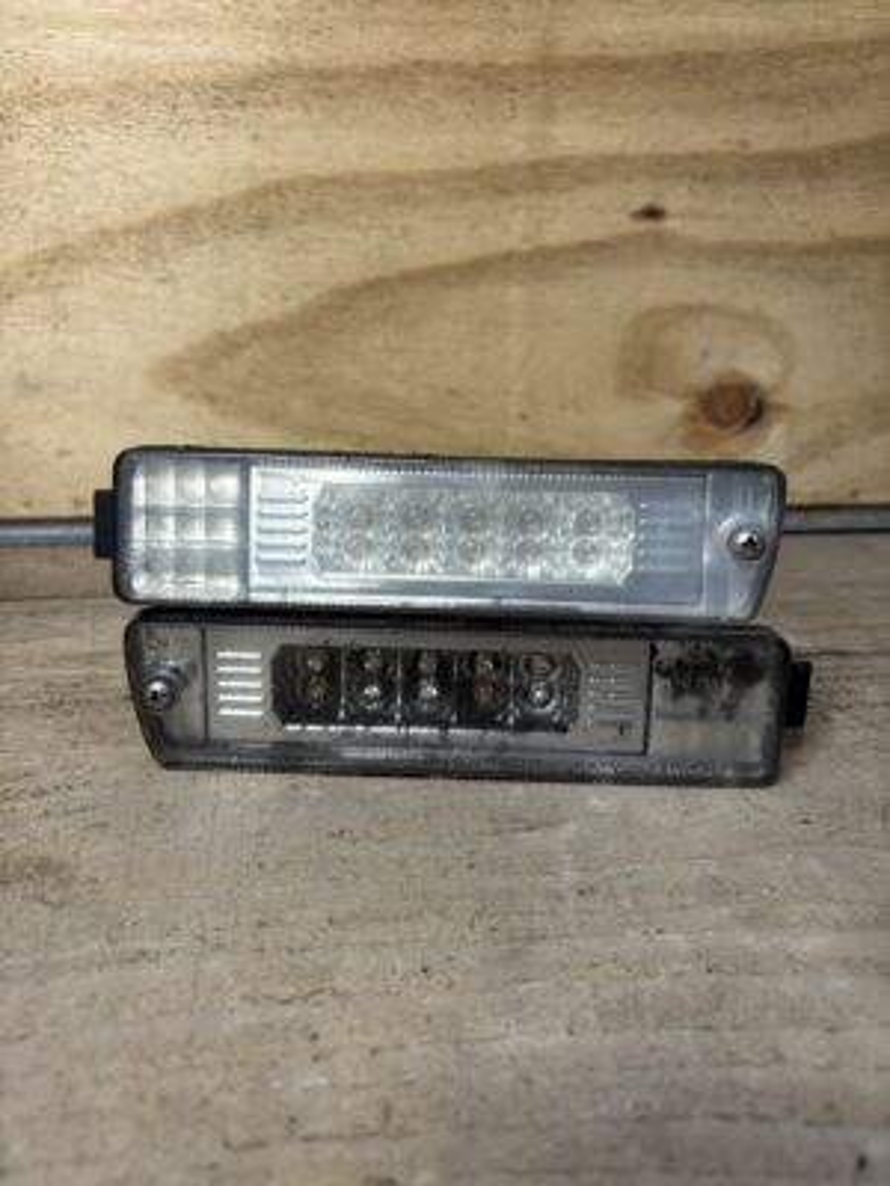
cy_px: 593
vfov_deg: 67.3
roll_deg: -0.3
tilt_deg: -19.0
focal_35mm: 26
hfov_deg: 53.1
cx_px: 445
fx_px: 891
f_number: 1.6
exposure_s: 1/50
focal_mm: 5.96
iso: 200
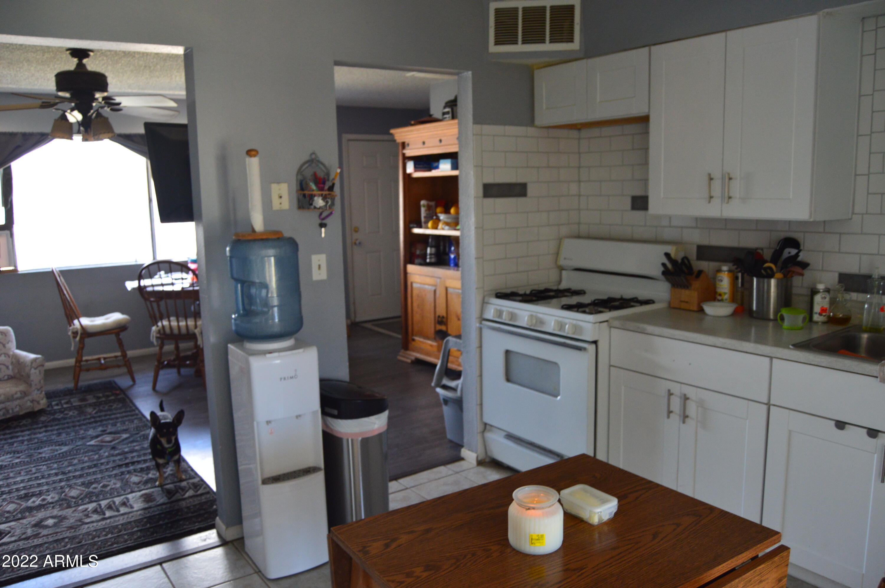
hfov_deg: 67.4
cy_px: 294
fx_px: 663
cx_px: 442
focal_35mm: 27
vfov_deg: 47.8
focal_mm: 18
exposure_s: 1/60
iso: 800
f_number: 4
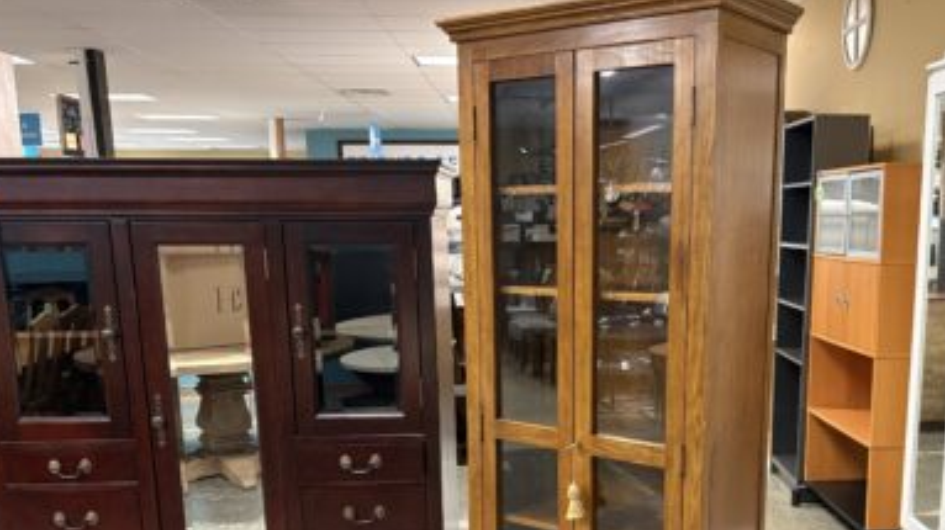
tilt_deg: -11.8
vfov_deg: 31.3
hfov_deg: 53.3
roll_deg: +0.2
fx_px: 927
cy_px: 410
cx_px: 600
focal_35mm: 37
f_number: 1.6
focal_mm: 5.96
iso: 500
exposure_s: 1/60
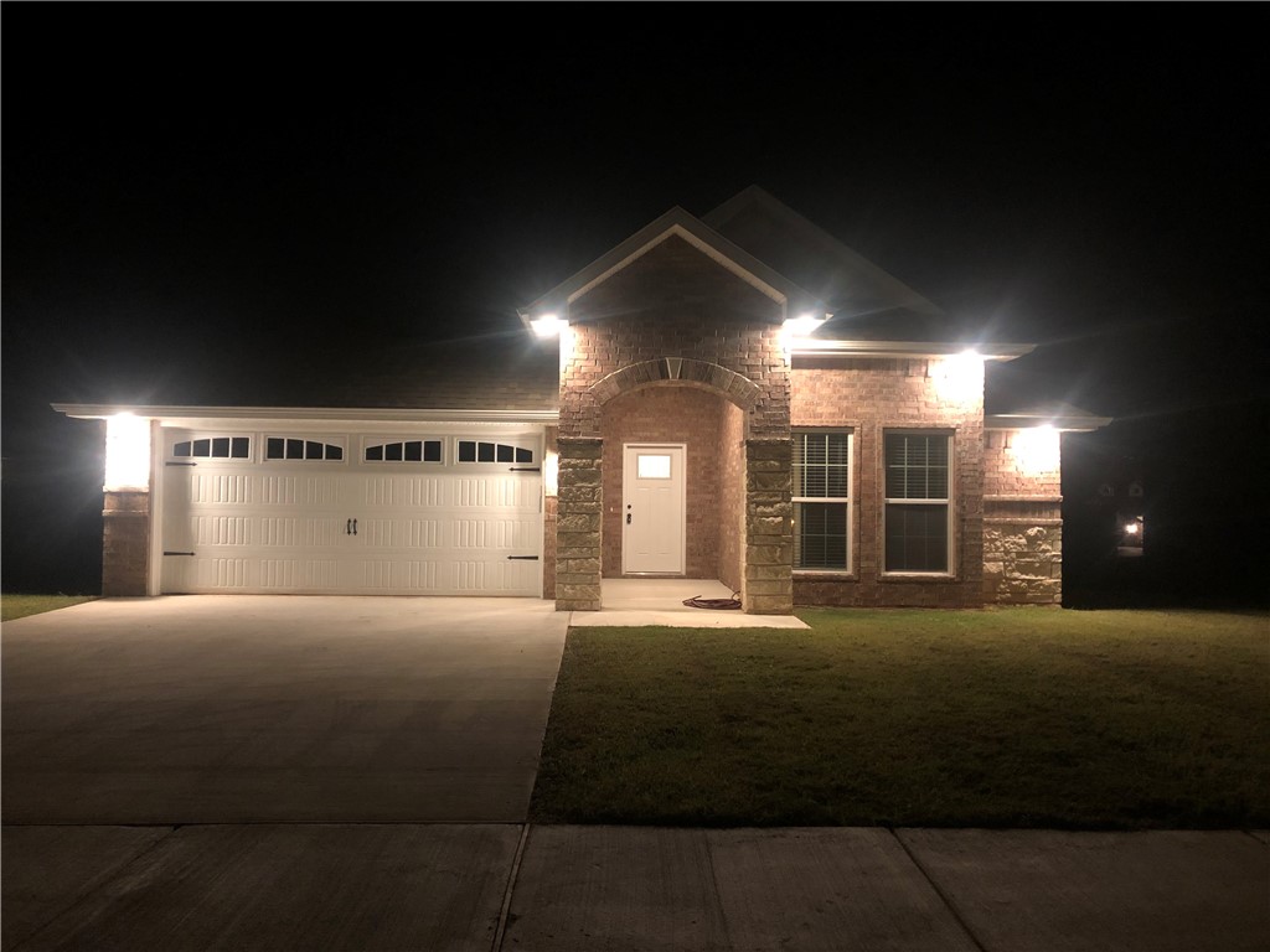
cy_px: 476
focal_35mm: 28
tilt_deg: +2.4
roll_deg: -0.5
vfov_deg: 49.7
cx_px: 635
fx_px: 1027
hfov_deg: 63.4
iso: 100
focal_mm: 3.99
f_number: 1.8
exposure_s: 1/6
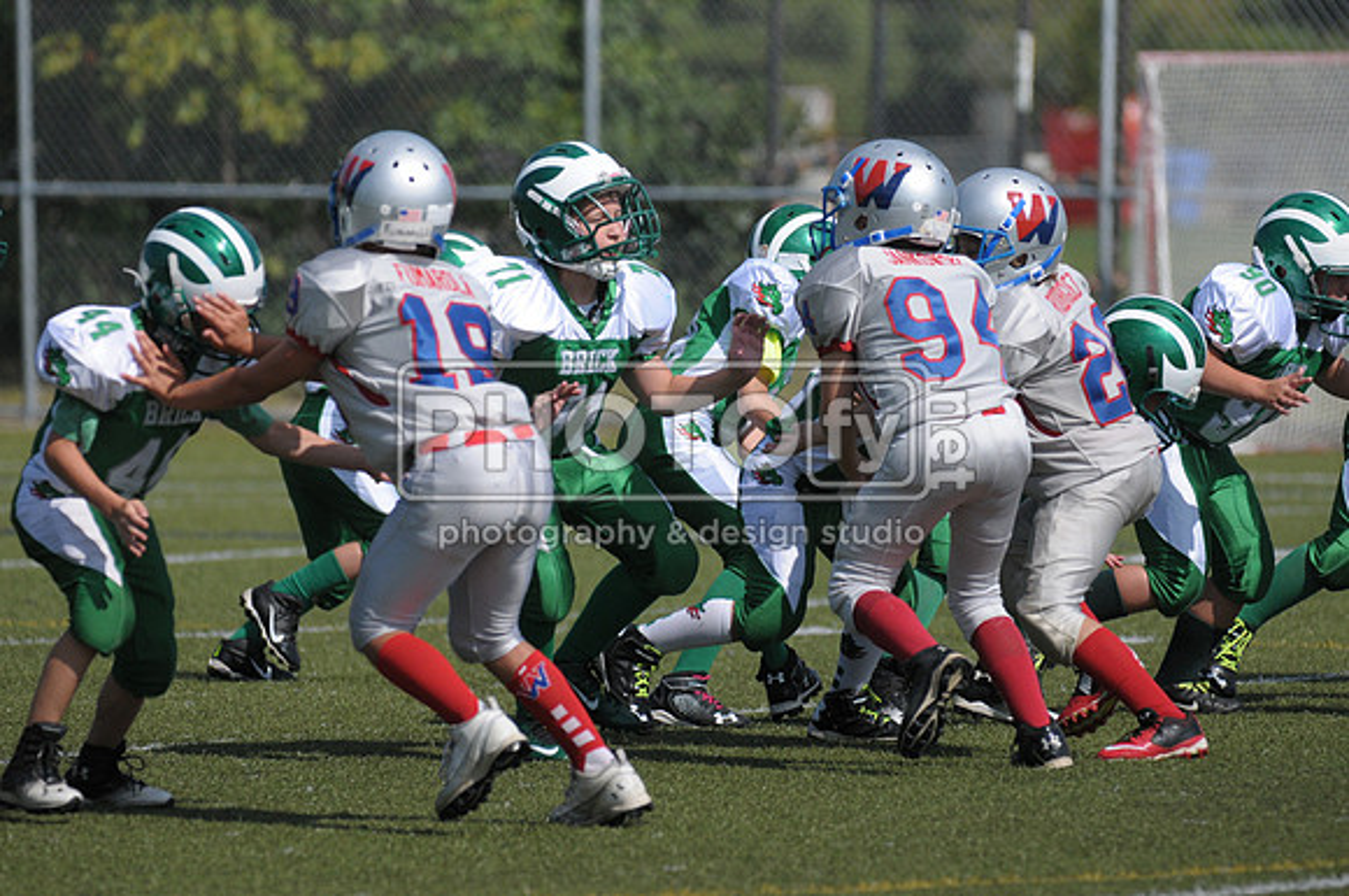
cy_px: 448
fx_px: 14032
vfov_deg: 3.7
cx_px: 674
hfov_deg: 5.5
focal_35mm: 375
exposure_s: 1/8000
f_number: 4
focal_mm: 250
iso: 640
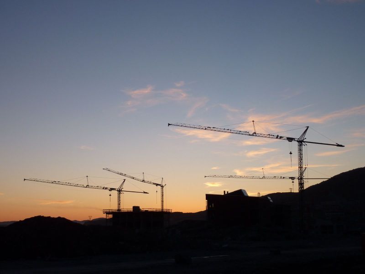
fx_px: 474
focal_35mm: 45
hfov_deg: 42.1
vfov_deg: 32.2
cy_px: 137
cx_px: 182
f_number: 4
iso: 80
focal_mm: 7.3
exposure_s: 1/125
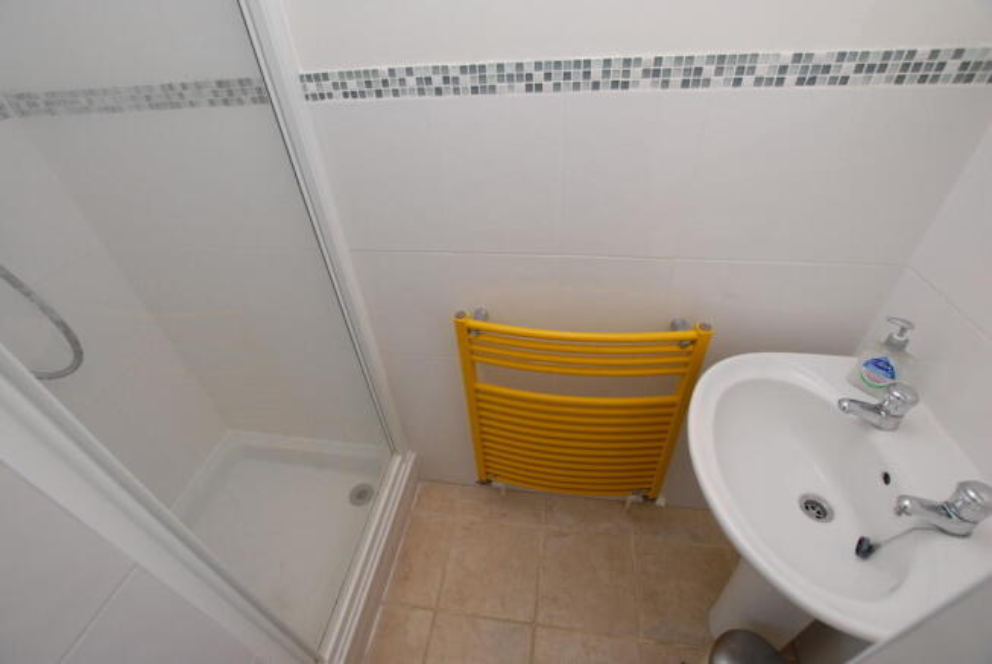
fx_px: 414
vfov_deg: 77.5
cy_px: 332
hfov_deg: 100.3
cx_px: 496
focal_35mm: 15
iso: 200
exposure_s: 1/60
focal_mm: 10
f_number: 5
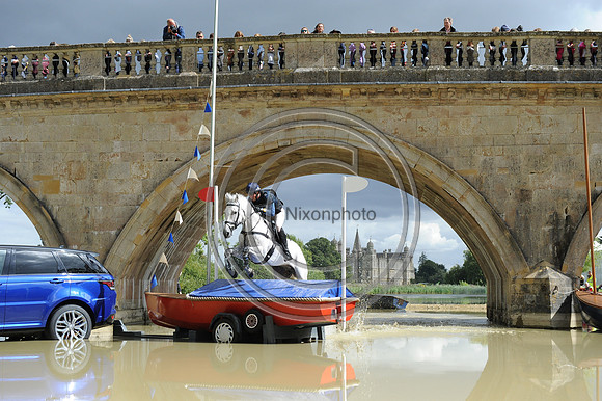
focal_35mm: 58
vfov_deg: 23.4
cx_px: 301
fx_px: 969
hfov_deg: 34.5
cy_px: 200
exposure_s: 1/3200
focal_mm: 58
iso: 1600
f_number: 6.3
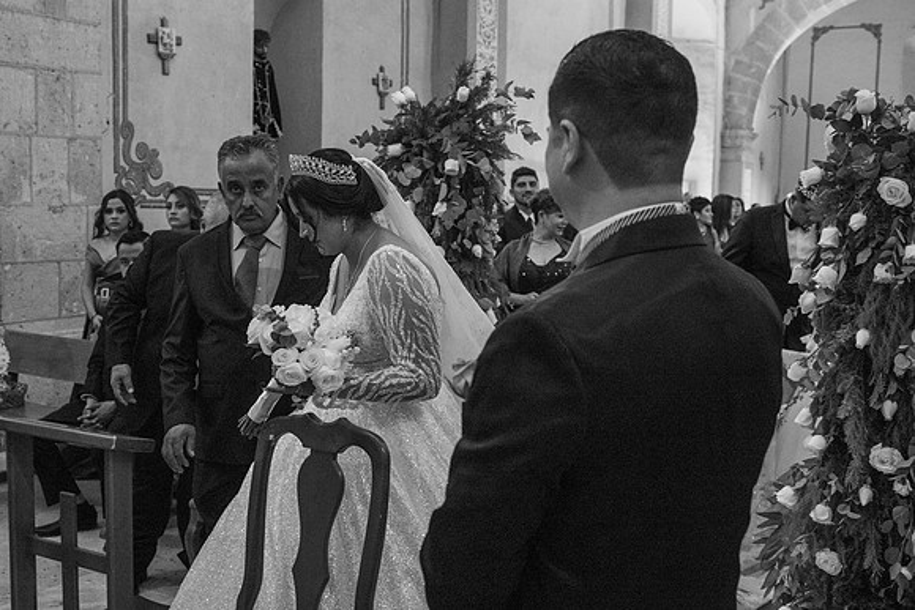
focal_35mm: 42
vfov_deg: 31.9
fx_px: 1069
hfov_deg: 46.1
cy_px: 315
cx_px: 365
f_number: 5
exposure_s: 1/125
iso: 2500
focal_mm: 35
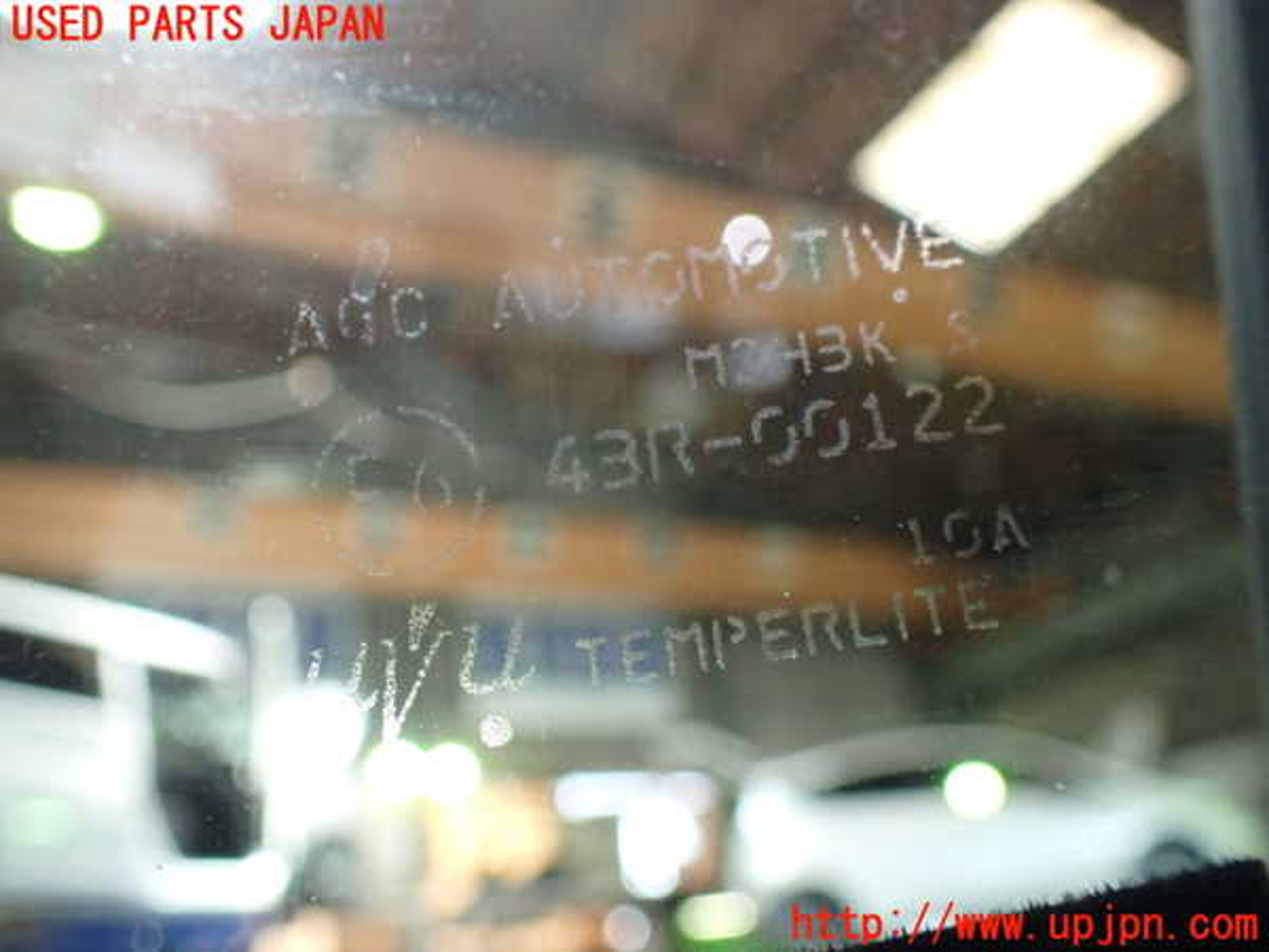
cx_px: 634
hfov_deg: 60.0
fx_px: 1100
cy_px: 476
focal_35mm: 30
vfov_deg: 46.8
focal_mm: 5.4
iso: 800
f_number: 2.3
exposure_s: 1/125
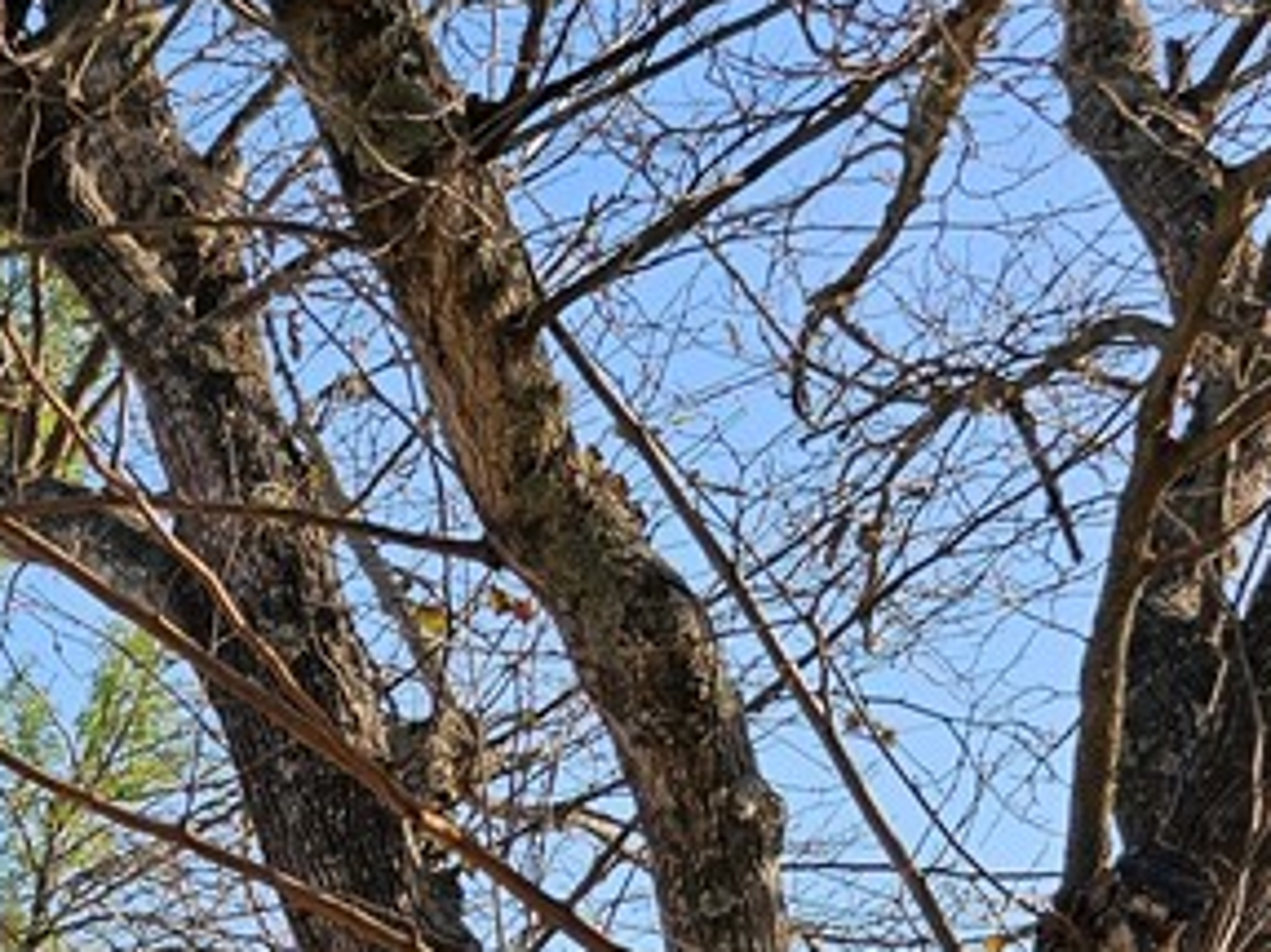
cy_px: 1621
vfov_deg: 15.8
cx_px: -722
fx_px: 3010
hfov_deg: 20.0
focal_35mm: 82
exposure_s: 1/390
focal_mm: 6.3
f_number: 1.7
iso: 10
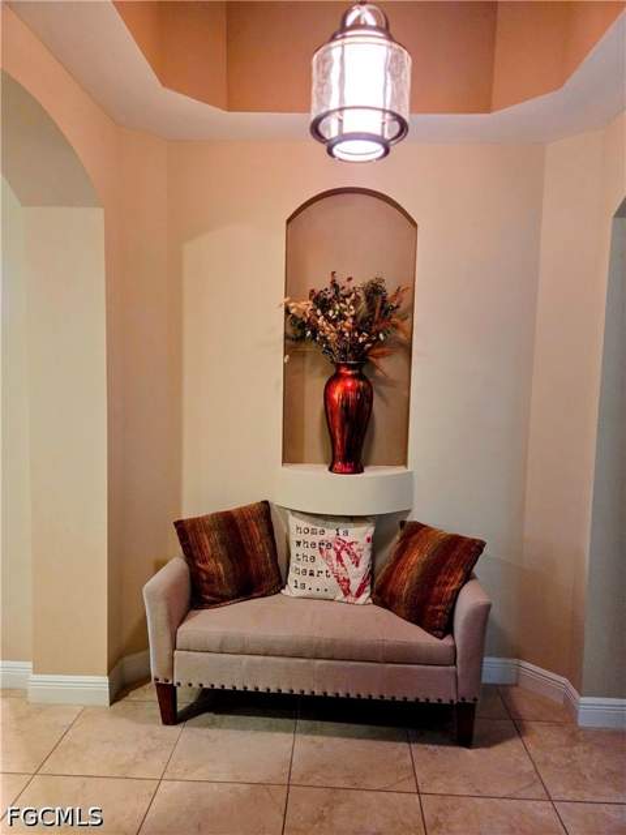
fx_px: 555
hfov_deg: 58.9
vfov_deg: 73.9
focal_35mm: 23
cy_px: 418
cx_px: 313
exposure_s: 1/120
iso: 800
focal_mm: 5.4
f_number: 1.8
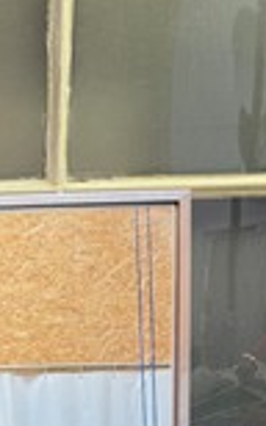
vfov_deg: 22.0
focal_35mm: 88
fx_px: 1023
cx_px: -205
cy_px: 497
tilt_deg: -13.1
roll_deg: +1.3
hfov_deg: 13.4
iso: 125
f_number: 1.78
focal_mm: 6.76
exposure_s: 1/100
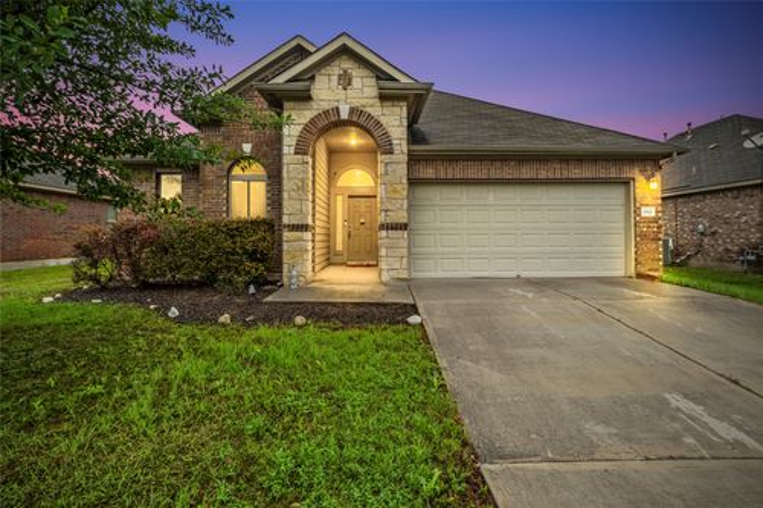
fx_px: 334
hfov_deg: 97.7
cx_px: 382
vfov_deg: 74.6
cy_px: 254
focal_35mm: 16
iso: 250
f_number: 11
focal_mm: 10.5
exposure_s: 1/8
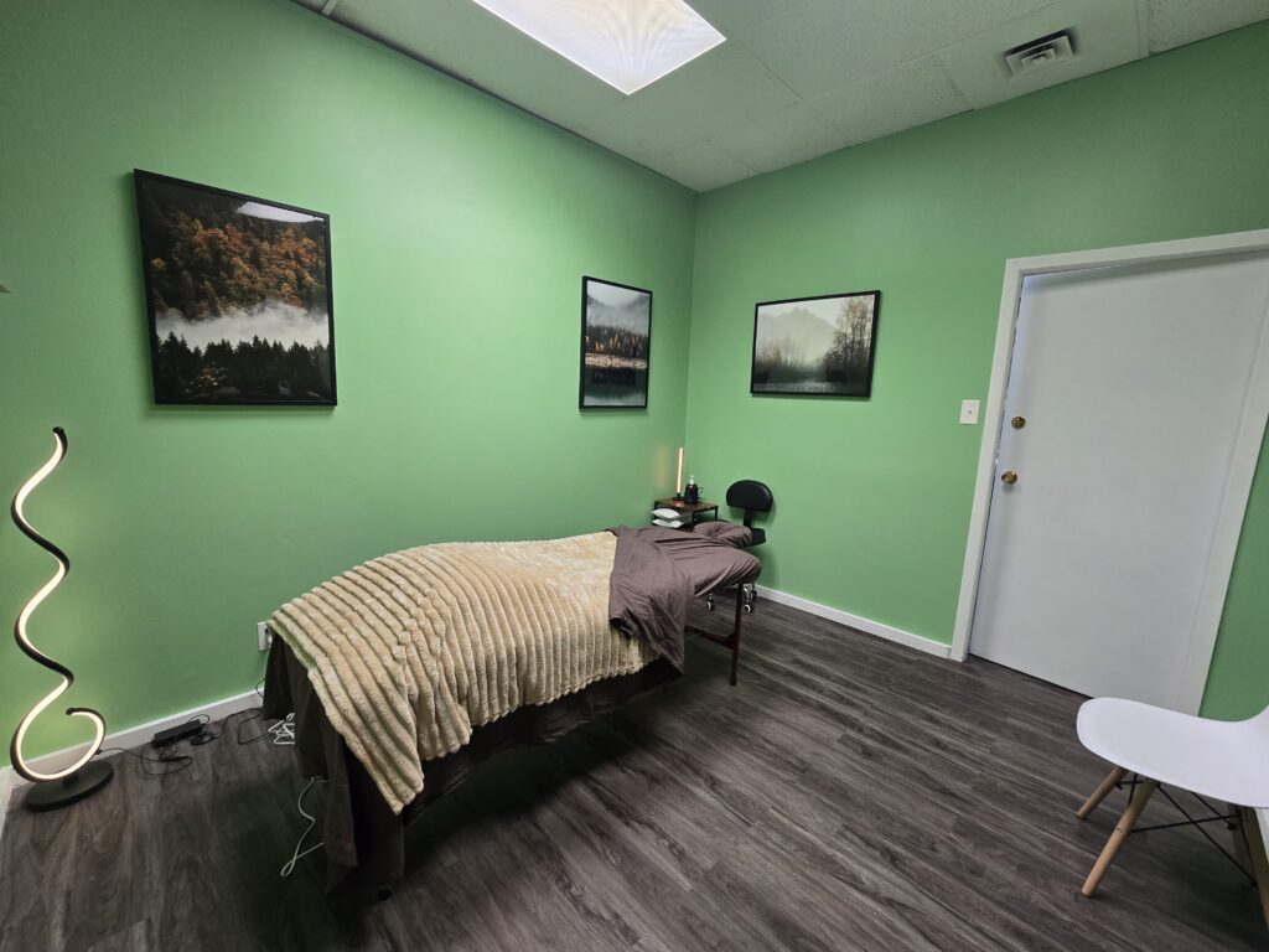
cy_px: 476
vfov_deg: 89.9
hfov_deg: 106.2
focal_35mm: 13
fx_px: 477
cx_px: 634
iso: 125
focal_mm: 2.2
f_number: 2.2
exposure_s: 1/60
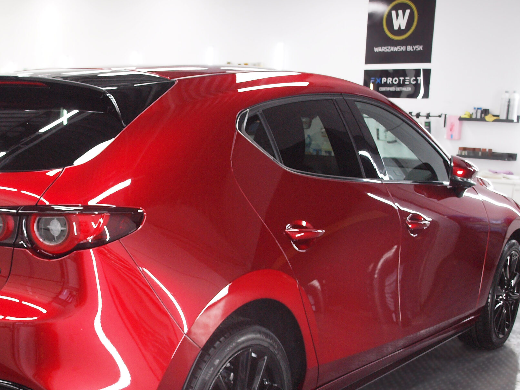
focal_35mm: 54
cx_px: 139
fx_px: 811
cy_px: 261
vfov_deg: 26.9
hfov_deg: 34.9
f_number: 3.8
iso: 640
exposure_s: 1/60
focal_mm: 17
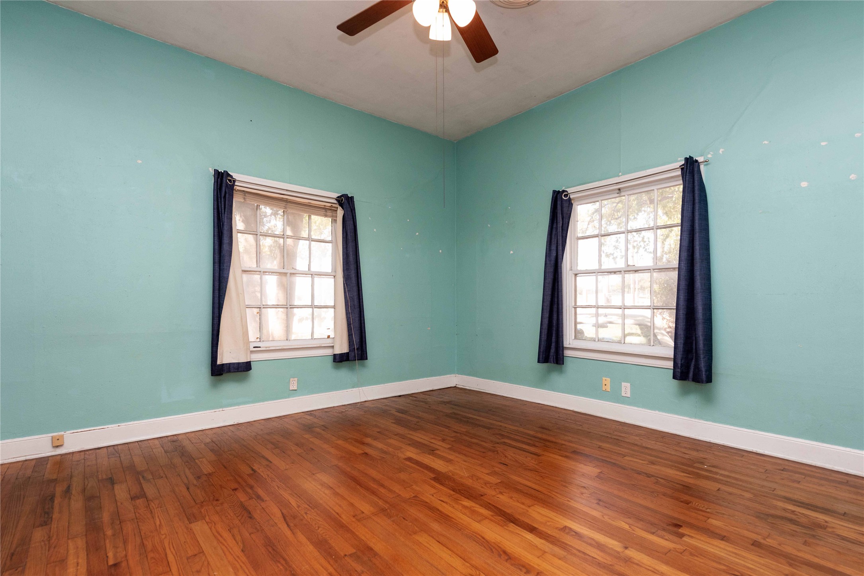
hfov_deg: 93.3
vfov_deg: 70.5
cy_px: 288
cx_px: 432
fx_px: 408
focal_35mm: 17
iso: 800
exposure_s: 1/125
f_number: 5.6
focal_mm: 17
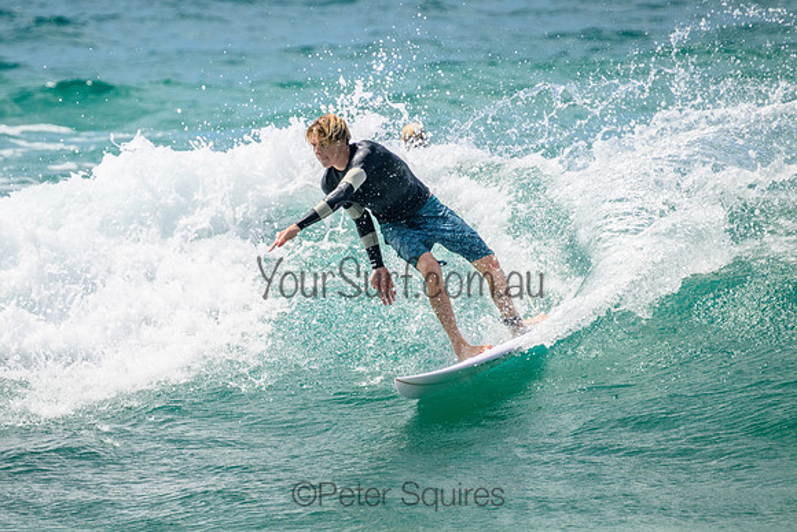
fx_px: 20945
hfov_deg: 2.2
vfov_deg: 1.5
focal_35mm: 946
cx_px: 326
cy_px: 315
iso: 640
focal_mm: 800
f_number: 11
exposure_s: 1/2000
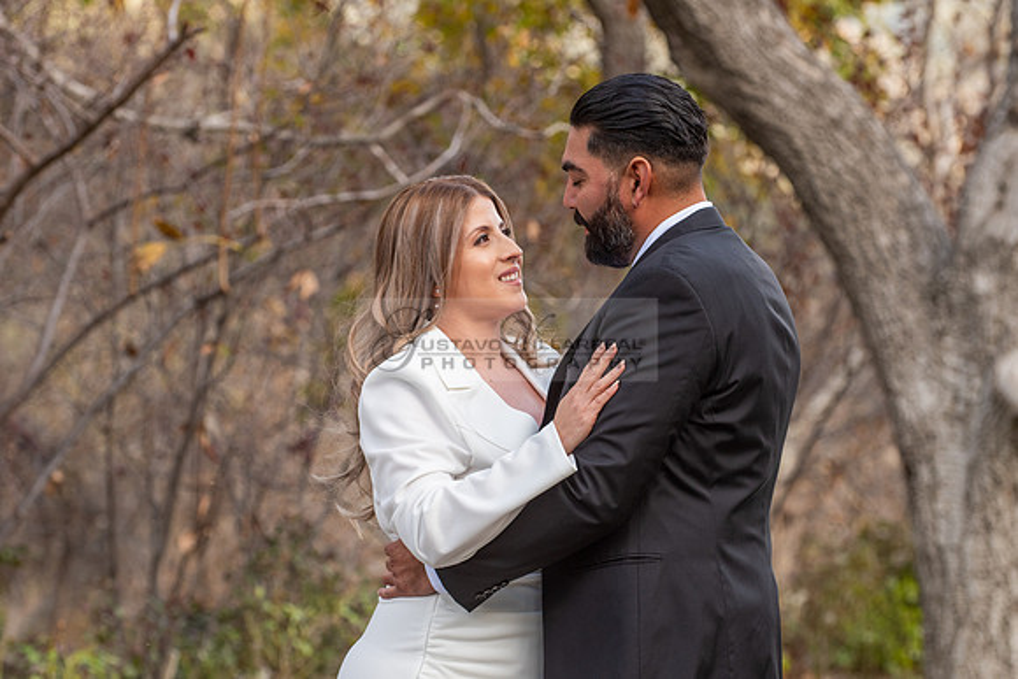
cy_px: 389
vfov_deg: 8.2
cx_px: 471
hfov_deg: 12.3
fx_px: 4733
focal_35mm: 167
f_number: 5
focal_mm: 135
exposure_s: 1/200
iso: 250
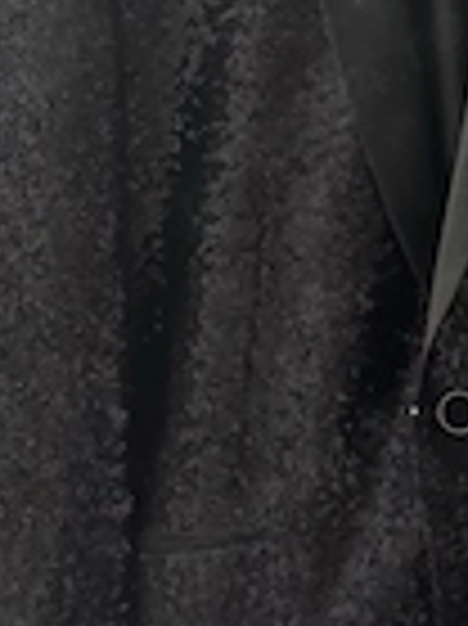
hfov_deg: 20.9
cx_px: 410
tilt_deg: -9.7
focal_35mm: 69
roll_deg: -0.5
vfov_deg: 27.9
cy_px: 171
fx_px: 1246
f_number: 1.78
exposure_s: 1/30
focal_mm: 6.76
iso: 1000
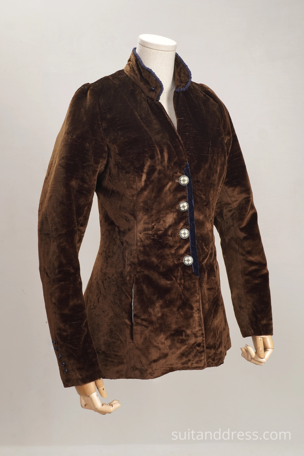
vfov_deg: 41.1
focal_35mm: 48
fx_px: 608
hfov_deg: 28.1
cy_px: 228
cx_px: 152
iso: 320
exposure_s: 1/20
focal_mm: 32
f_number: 7.1
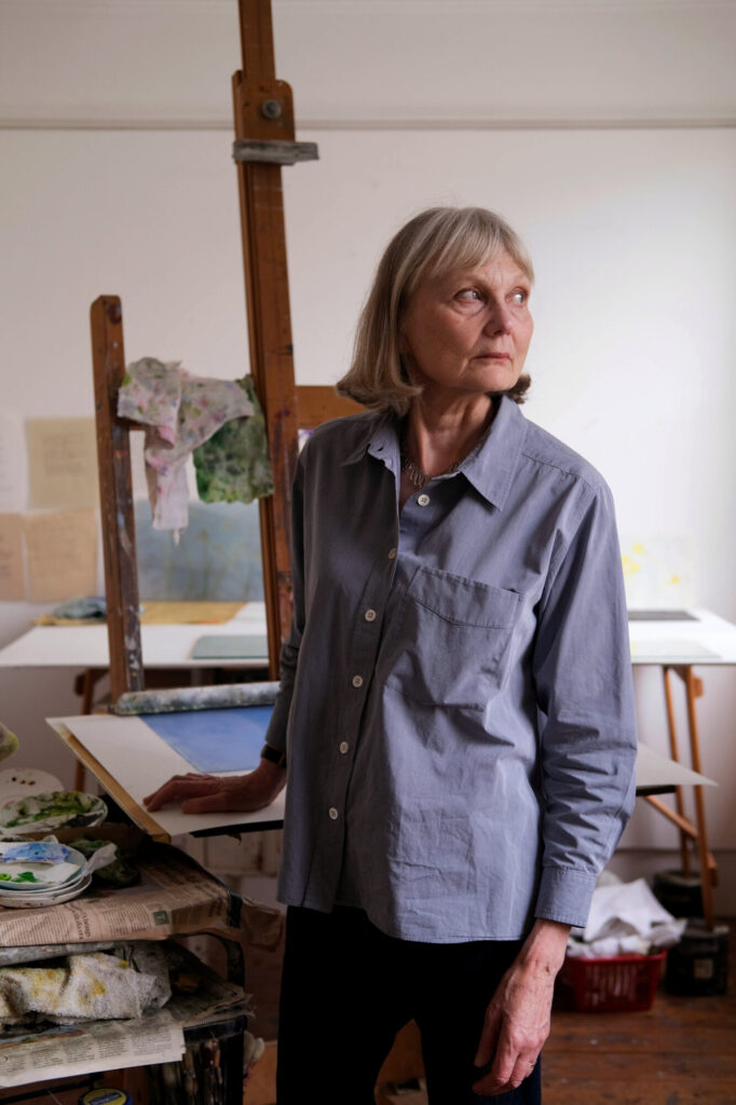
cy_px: 552
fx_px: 1626
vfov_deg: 37.5
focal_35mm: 53
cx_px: 368
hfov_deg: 25.5
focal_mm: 35
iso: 400
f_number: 2.8
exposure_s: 1/125
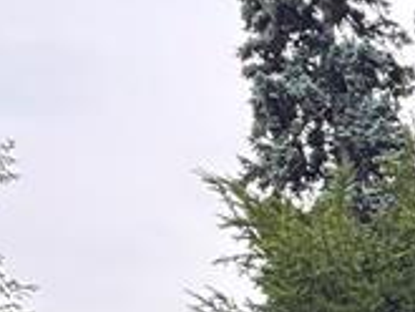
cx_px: 800
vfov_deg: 15.0
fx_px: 1044
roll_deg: +2.9
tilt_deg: +4.7
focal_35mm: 87
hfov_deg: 17.2
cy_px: 538
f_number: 2.2
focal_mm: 2.22
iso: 64
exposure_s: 1/137
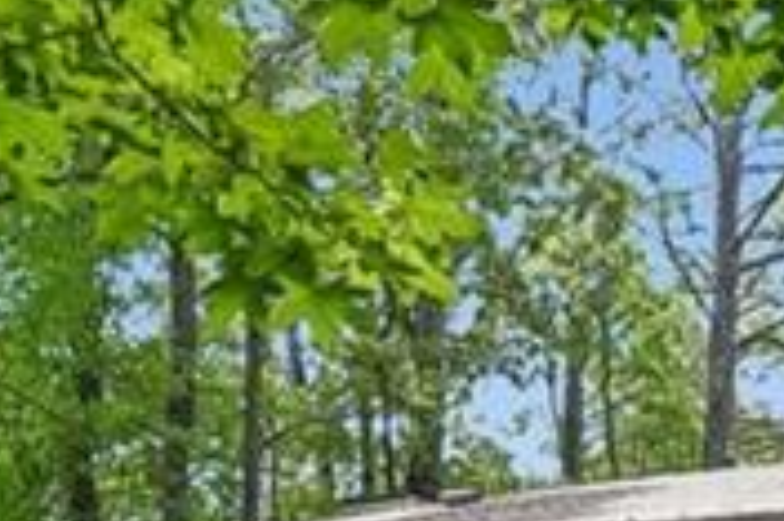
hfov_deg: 20.9
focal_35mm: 93
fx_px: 2023
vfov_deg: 12.7
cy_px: 1075
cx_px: 864
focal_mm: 16
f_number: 8
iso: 800
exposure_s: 1/80
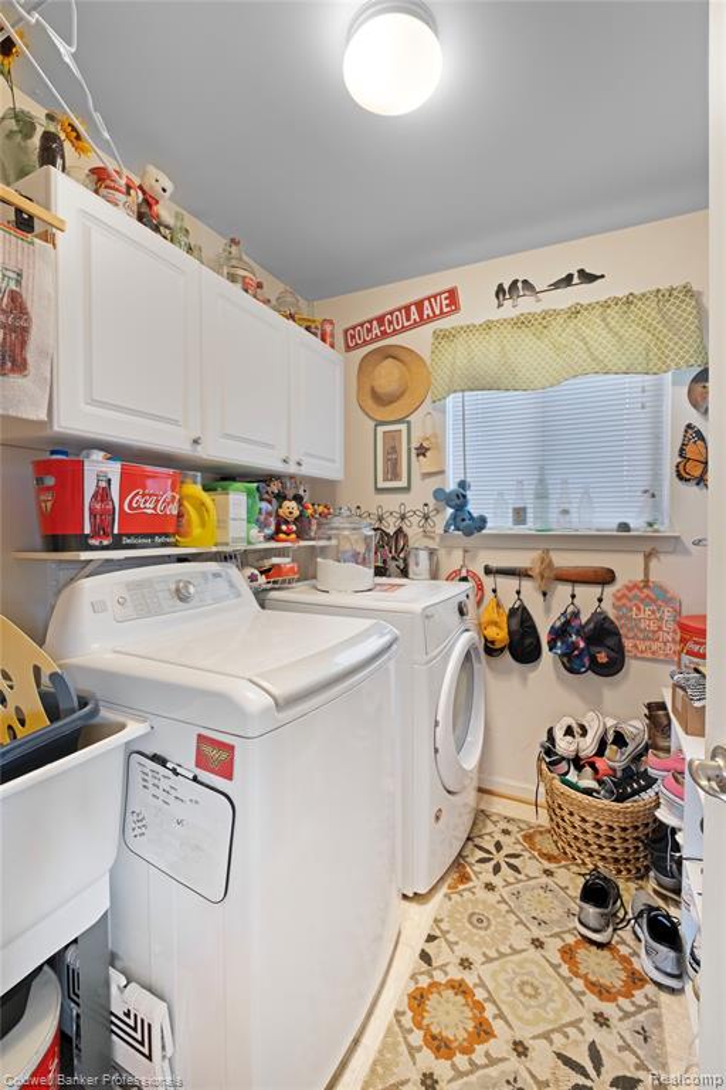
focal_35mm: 15
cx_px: 363
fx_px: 454
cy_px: 545
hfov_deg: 77.3
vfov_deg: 100.4
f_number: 7.1
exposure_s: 1/50
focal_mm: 10
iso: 400
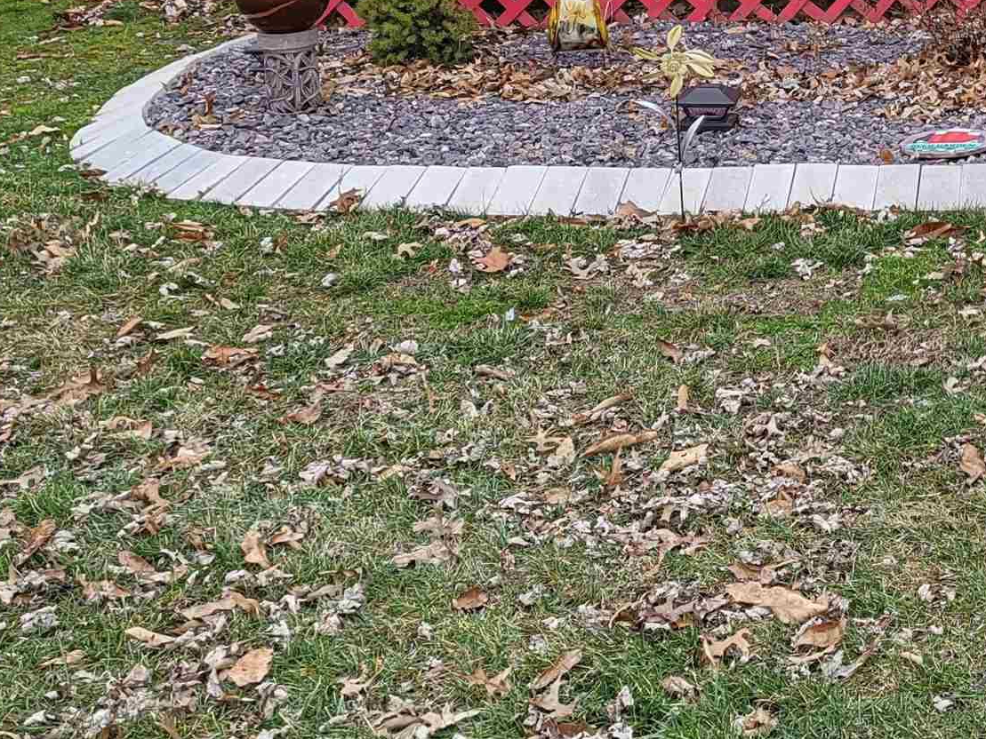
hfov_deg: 24.8
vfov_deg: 20.0
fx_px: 2051
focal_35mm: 72
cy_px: 44
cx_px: 1141
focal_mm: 4.25
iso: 50
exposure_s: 1/713
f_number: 1.8
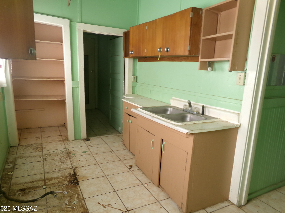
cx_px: 140
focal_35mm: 25
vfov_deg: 54.9
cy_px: 108
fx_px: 206
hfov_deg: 69.4
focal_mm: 4.3
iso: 200
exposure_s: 1/34
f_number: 3.7
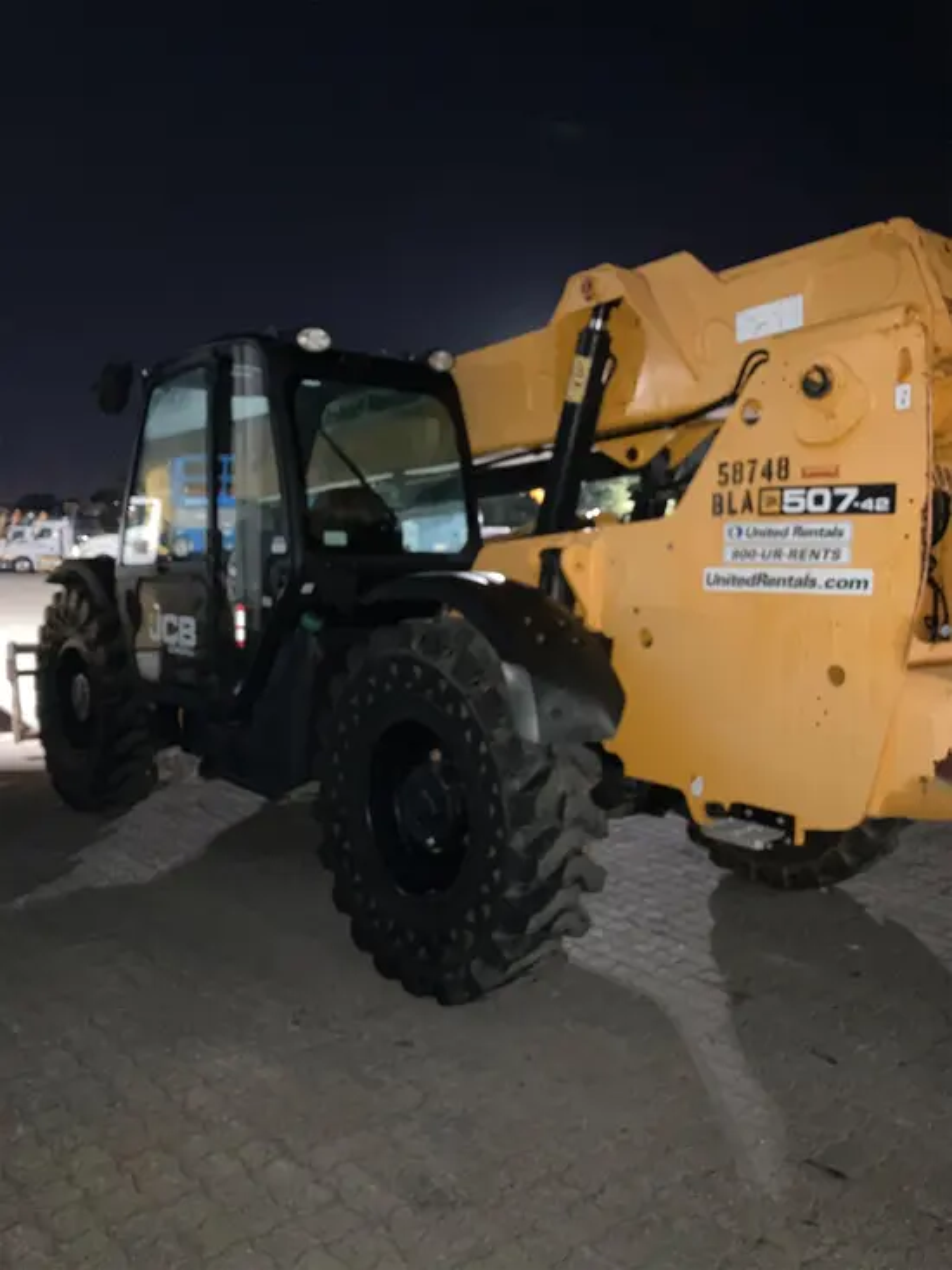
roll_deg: -1.4
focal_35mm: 28
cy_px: 635
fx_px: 1026
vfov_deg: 63.4
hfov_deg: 49.8
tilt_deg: -3.7
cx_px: 476
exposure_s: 1/4
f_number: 1.8
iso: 320
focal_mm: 3.99
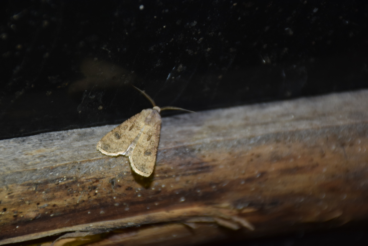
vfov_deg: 6.5
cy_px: 123
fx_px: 2146
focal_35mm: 210
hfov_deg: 9.8
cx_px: 184
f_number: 5.6
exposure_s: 1/60
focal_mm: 140
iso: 500
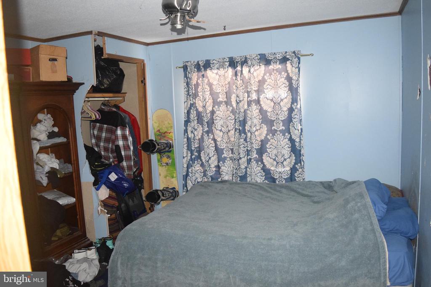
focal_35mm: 27
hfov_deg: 67.4
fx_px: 323
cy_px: 144
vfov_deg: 47.9
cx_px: 216
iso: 3200
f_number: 3.5
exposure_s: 1/60
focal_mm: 18
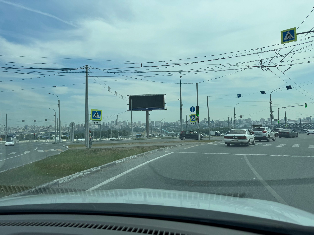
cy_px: 118
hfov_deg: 71.6
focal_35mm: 24
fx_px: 218
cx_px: 157
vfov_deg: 56.8
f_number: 1.78
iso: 80
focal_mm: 6.76
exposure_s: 1/5348
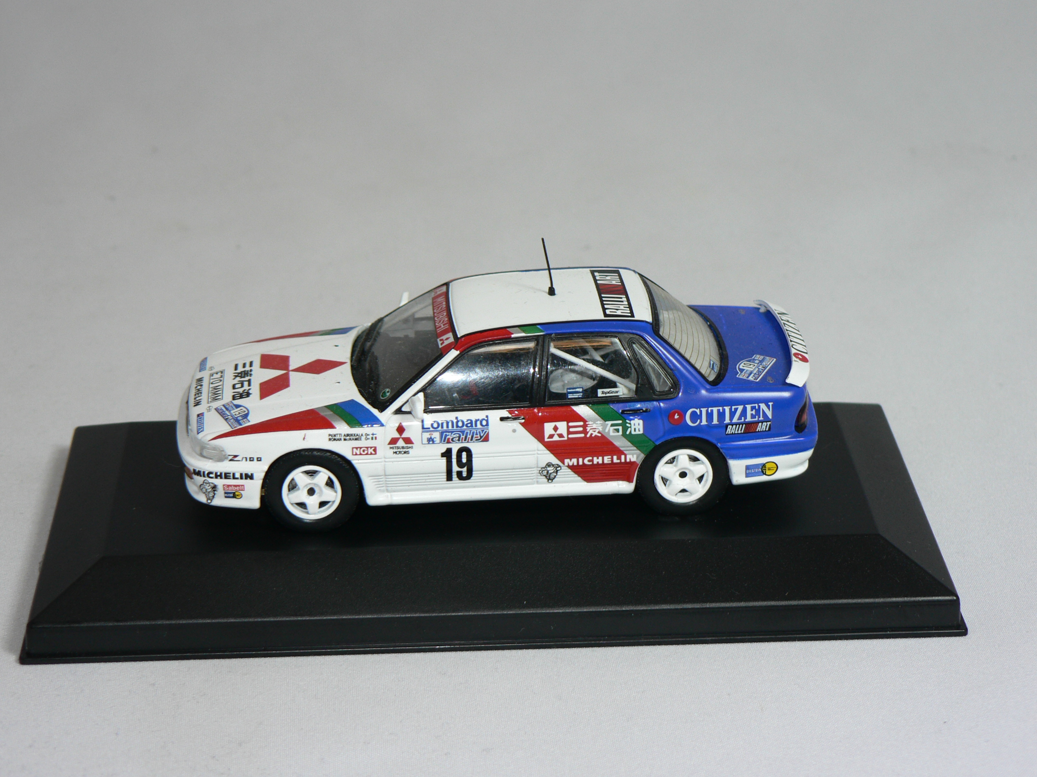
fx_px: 2636
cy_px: 386
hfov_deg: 22.3
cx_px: 519
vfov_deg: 16.8
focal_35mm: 88
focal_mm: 14.5
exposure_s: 1/60
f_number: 3.2
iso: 80
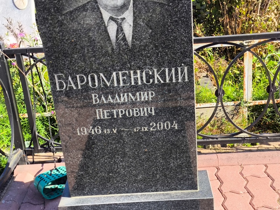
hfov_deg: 38.2
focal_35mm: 50
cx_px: 140
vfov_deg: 29.1
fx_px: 405
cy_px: 105
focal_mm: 4.71
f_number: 1.7
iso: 50
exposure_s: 1/541
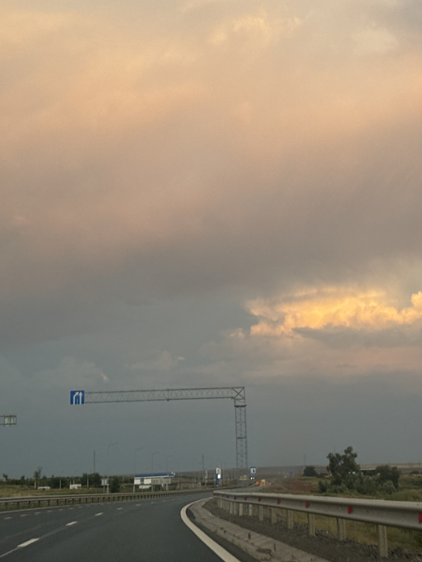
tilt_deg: +9.0
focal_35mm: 65
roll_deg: +0.6
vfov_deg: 29.8
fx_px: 1056
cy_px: 285
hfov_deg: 22.4
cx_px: 313
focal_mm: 6.76
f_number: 1.78
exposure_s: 1/213
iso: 50
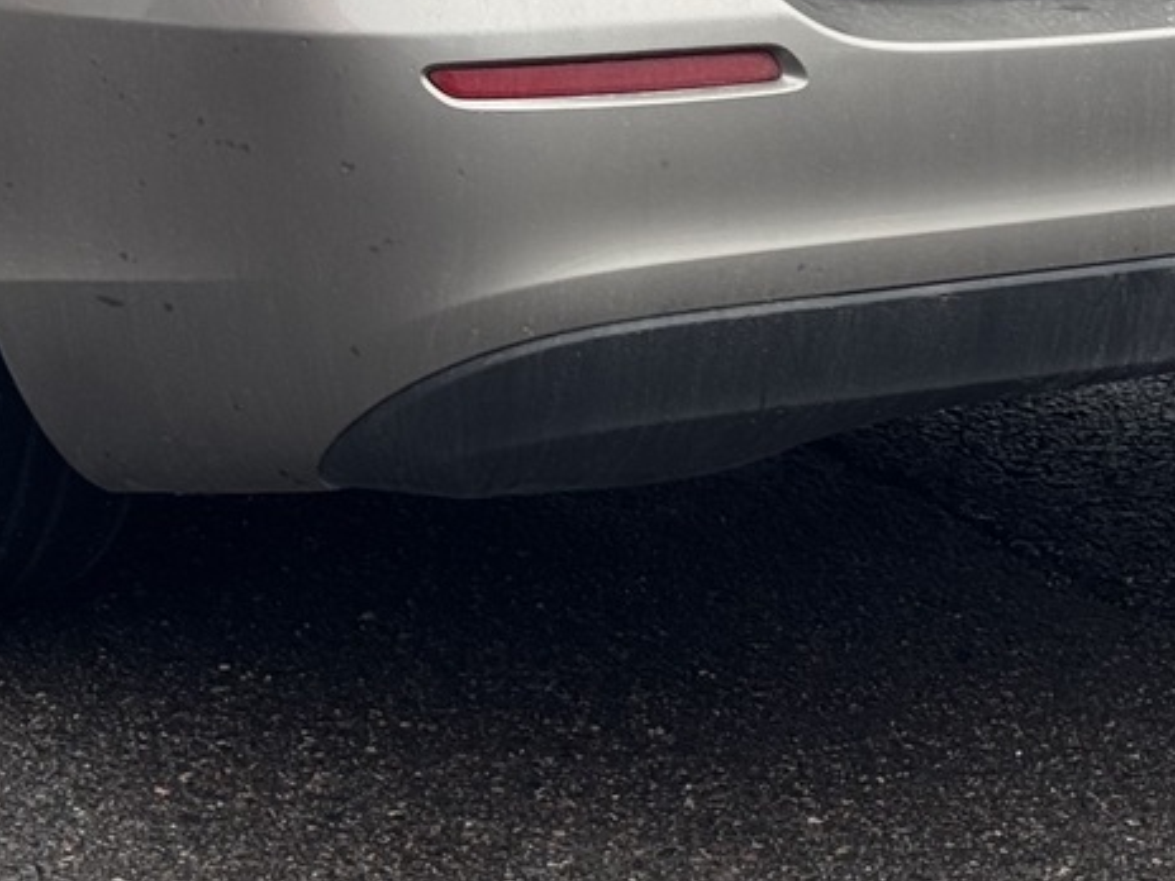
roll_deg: +1.7
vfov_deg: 9.8
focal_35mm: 149
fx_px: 5058
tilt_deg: -10.9
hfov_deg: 13.2
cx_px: 349
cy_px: -213
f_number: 1.78
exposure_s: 1/756
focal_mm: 6.76
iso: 64
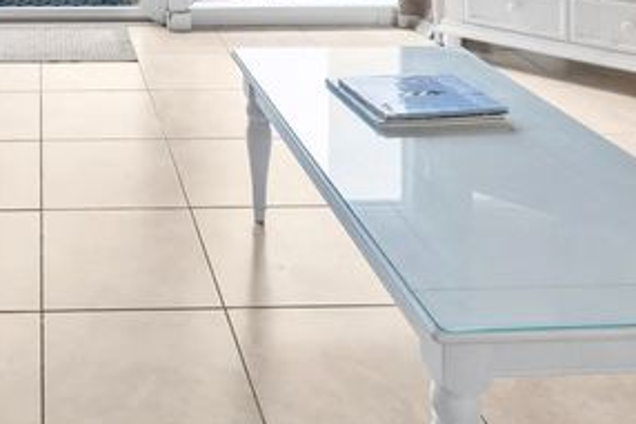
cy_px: -246
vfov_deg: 23.5
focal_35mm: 43
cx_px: 49
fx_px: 760
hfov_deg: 41.4
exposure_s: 1/4
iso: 250
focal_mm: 12
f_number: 7.1
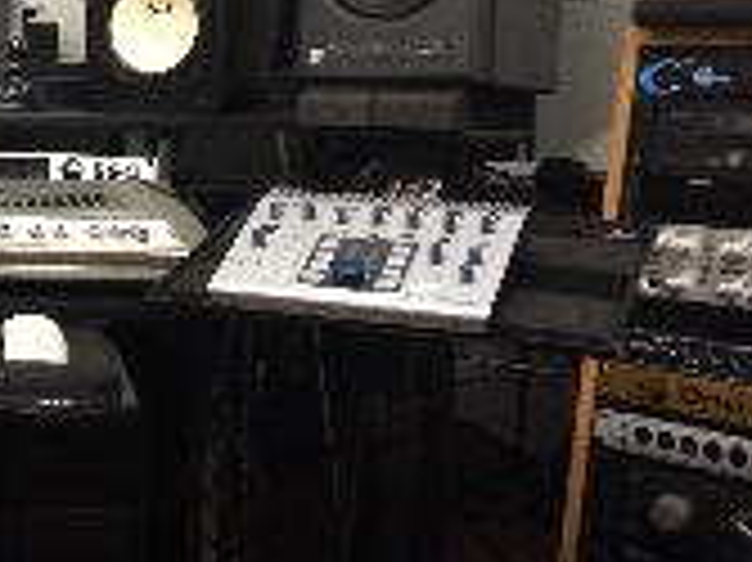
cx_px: -146
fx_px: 1563
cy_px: 200
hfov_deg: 24.5
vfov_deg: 20.4
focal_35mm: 72
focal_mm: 4.12
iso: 320
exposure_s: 1/15
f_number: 2.2
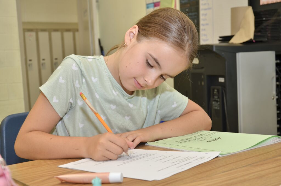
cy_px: 93
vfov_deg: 25.6
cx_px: 140
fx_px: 409
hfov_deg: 37.9
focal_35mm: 52
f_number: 5.6
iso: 400
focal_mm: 35
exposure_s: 1/60
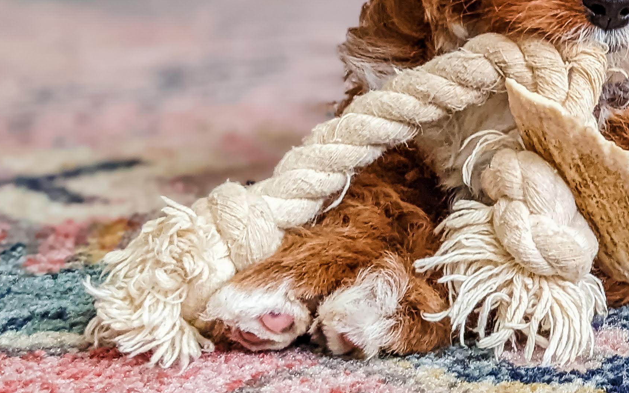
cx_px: 606
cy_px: 8
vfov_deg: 18.7
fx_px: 1166
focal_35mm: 68
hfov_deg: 28.6
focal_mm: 4.38
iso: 197
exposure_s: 1/30
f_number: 1.7
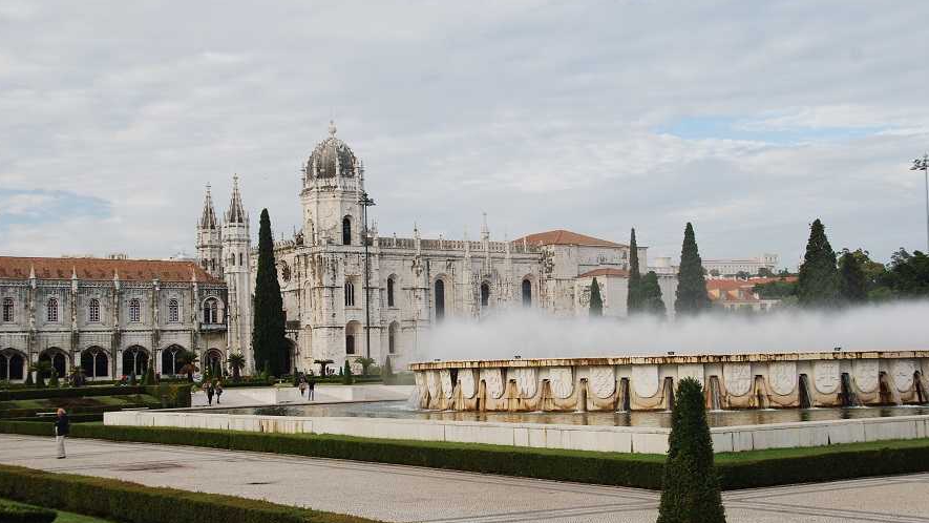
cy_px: 287
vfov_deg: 23.5
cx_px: 463
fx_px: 1256
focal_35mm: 51
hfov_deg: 40.6
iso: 200
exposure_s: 1/80
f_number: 8
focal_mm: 32
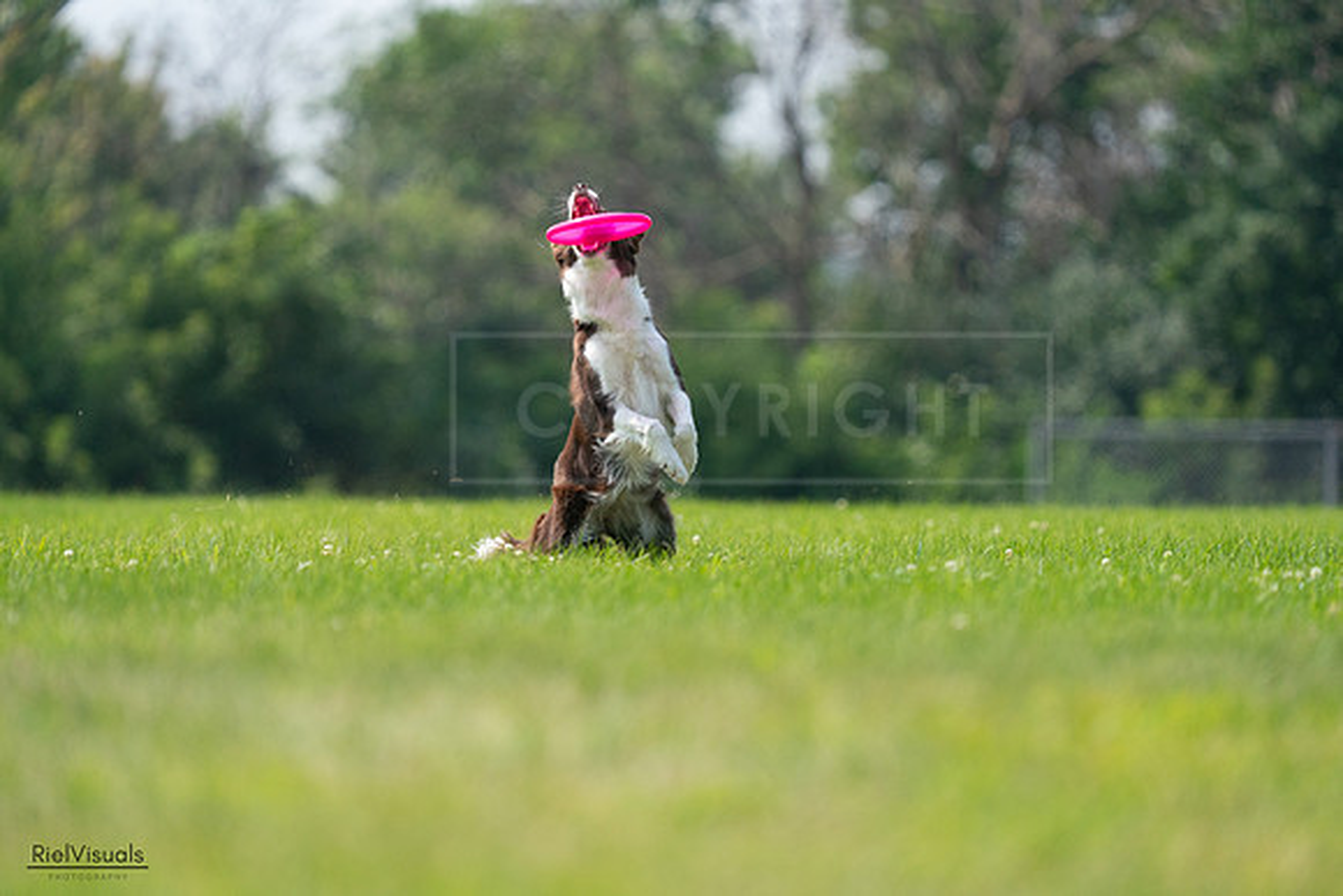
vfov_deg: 3.2
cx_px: 672
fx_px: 16156
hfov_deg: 4.8
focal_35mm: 433
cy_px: 448
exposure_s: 1/4000
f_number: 6.3
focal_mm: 433
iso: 1600
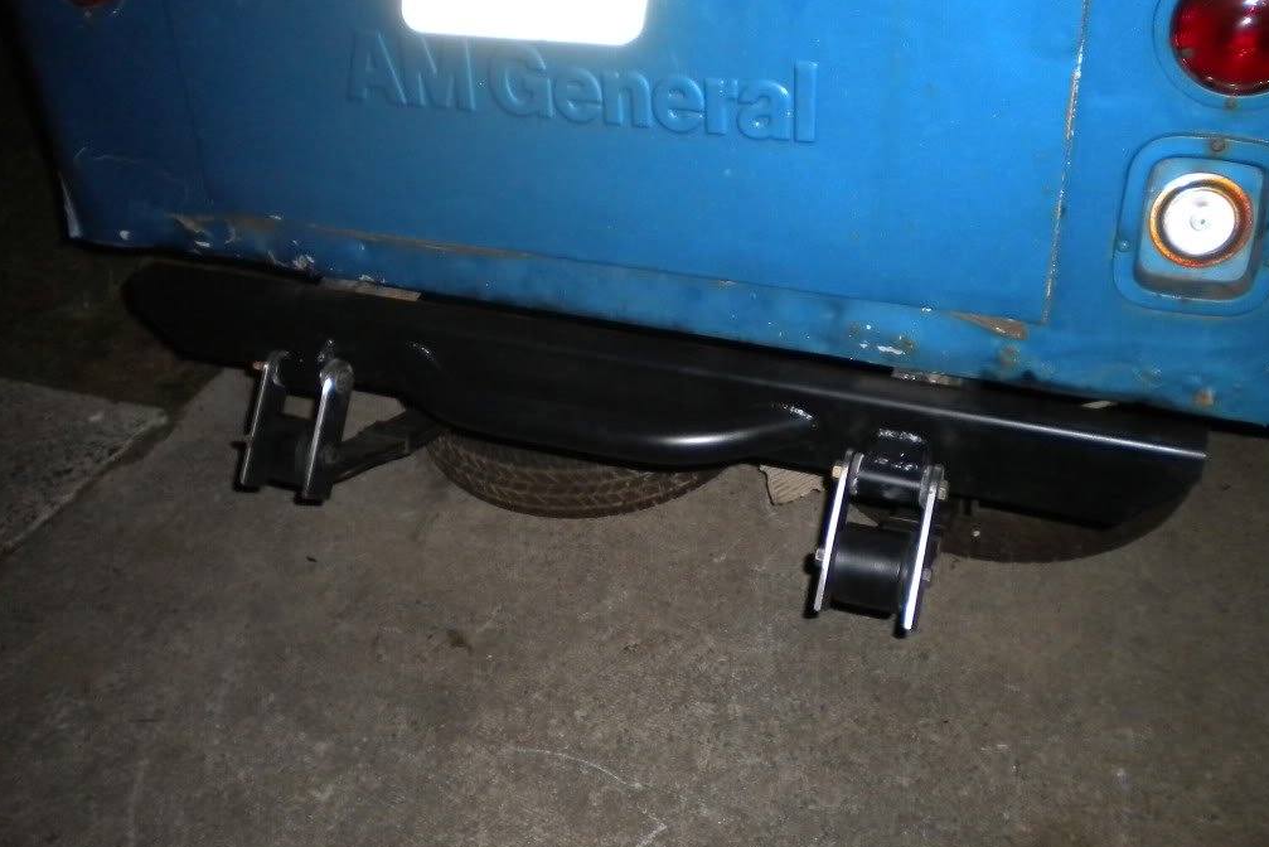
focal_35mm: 37
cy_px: 381
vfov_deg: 35.9
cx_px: 638
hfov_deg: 51.9
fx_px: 1305
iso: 400
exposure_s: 1/30
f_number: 3.1
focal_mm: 6.3
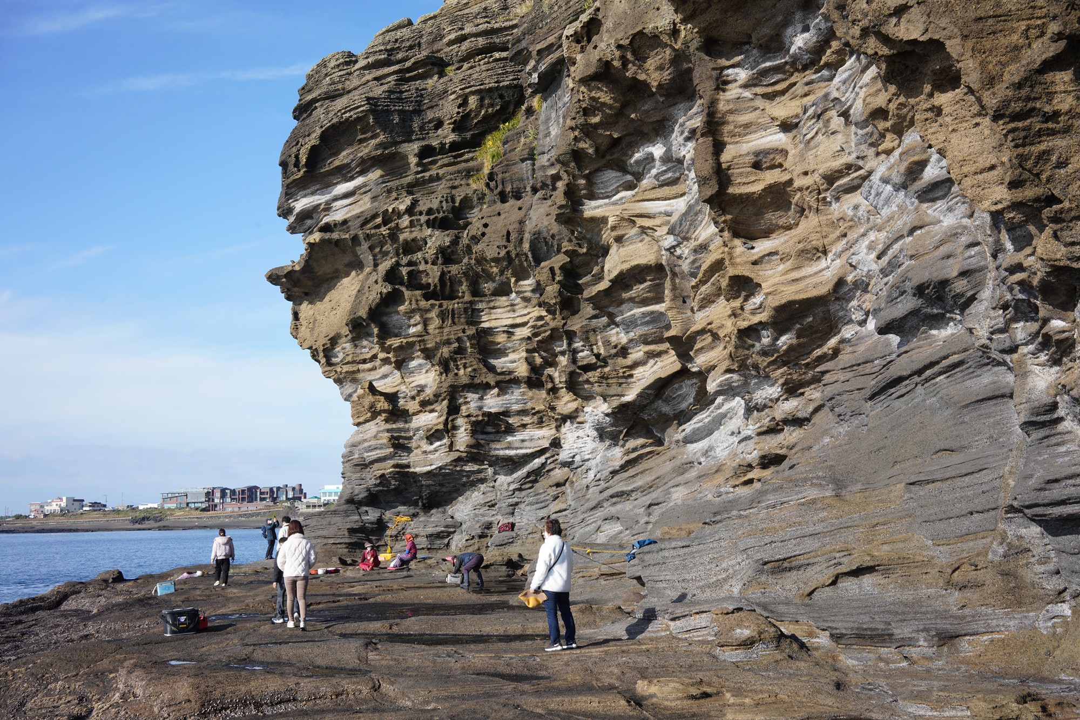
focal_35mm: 35
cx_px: 540
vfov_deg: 37.9
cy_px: 360
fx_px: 1050
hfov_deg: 54.4
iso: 200
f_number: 14
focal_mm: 35
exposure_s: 1/100
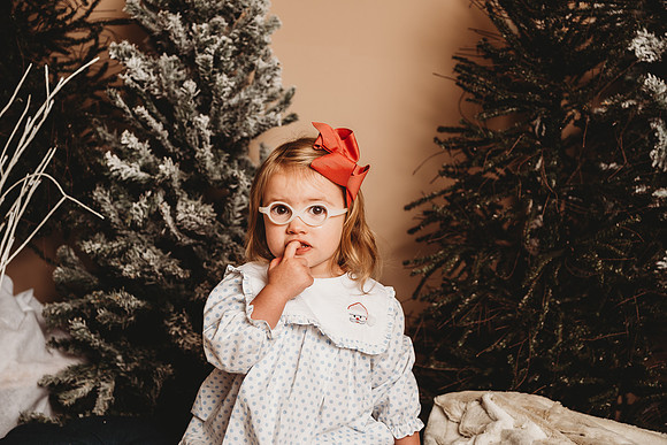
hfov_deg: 36.2
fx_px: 1019
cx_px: 334
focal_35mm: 55
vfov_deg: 24.6
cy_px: 222
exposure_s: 1/160
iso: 100
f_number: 4
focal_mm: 55
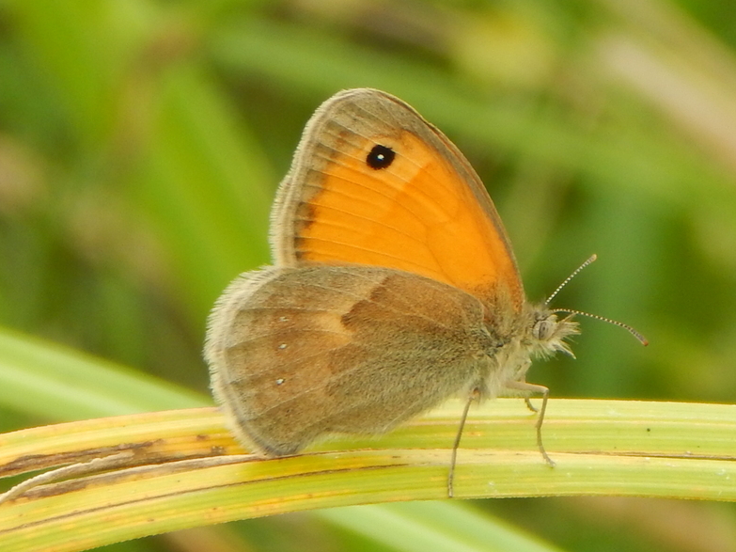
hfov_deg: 6.5
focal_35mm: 304
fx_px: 6463
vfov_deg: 4.9
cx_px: 383
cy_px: 288
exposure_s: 1/125
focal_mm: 50.1
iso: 125
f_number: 5.7
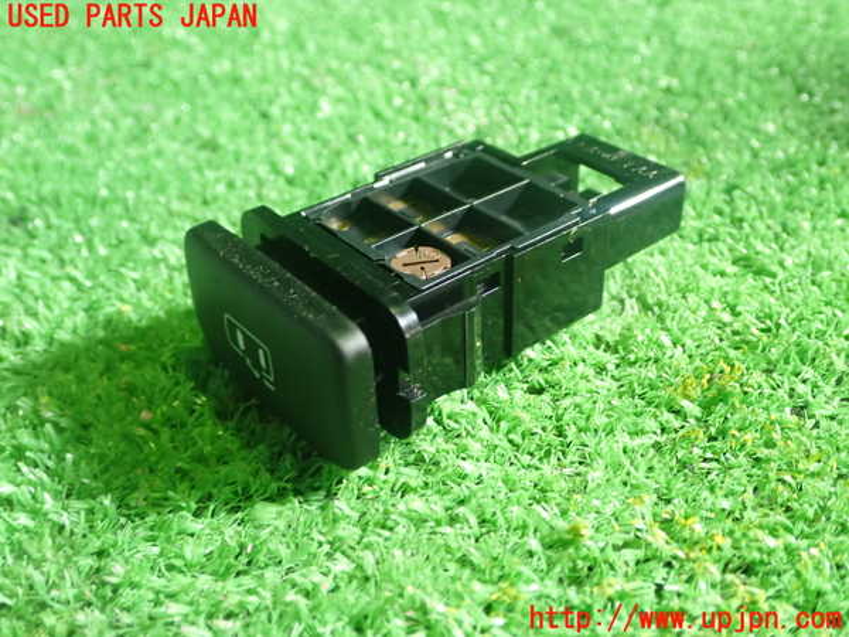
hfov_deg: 49.0
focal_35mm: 38
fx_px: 932
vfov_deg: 37.7
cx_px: 424
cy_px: 318
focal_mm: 6.83
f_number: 2.7
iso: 500
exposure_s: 1/40
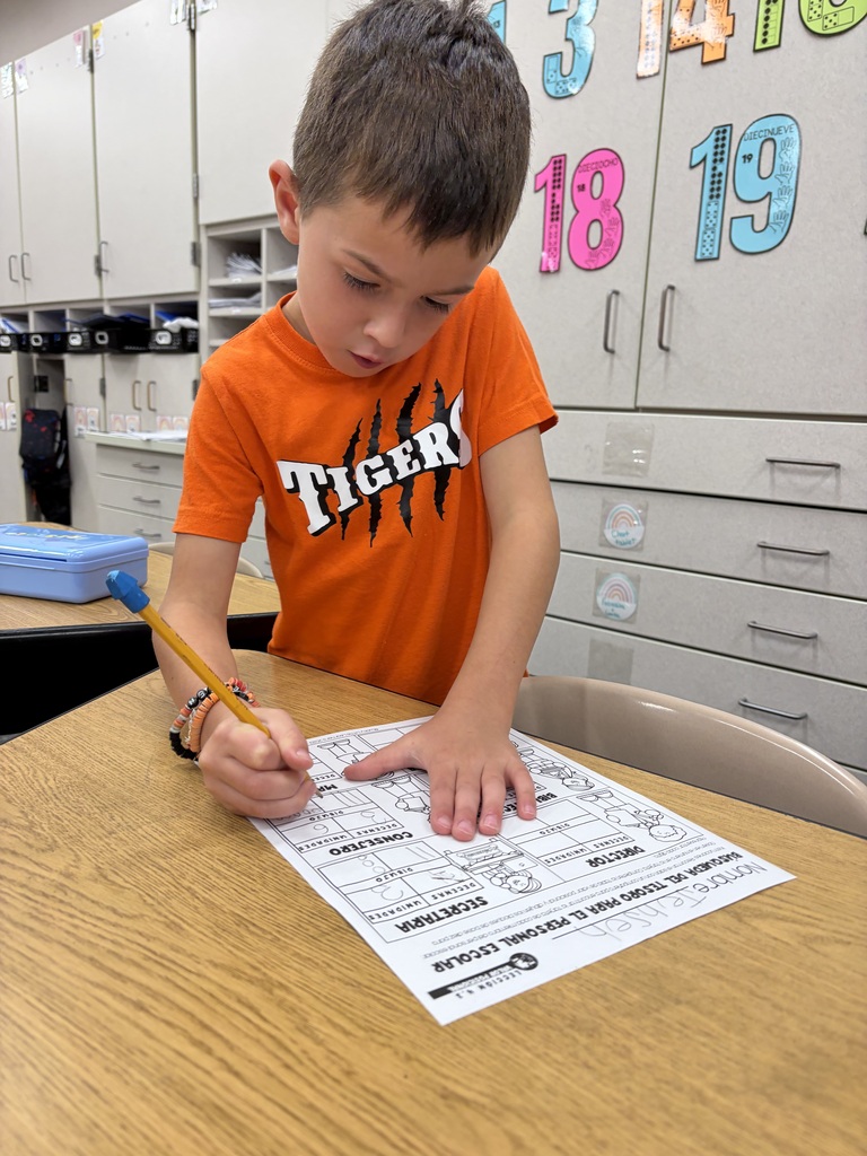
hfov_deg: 53.1
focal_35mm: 26
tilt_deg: -11.6
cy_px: 578
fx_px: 868
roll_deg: -1.5
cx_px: 434
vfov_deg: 67.3
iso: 64
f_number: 1.6
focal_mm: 5.96
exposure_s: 1/60
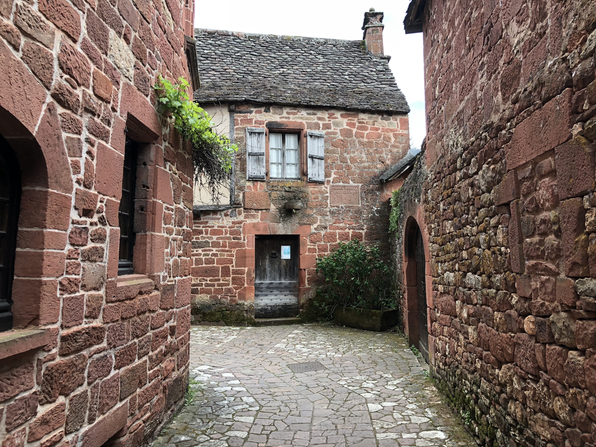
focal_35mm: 28
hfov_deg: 63.4
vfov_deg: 49.7
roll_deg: +0.8
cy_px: 224
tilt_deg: +6.4
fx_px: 482
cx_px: 298
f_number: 1.8
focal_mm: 4
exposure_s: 1/120
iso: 25
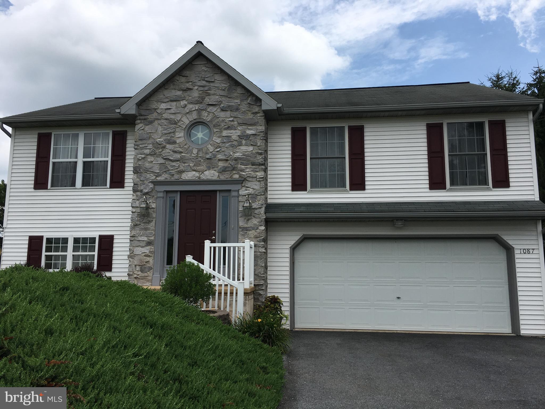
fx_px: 457
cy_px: 204
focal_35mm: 29
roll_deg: -0.4
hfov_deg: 61.7
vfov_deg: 48.2
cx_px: 272
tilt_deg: +8.0
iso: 25
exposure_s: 1/1876
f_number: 2.2
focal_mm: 4.15
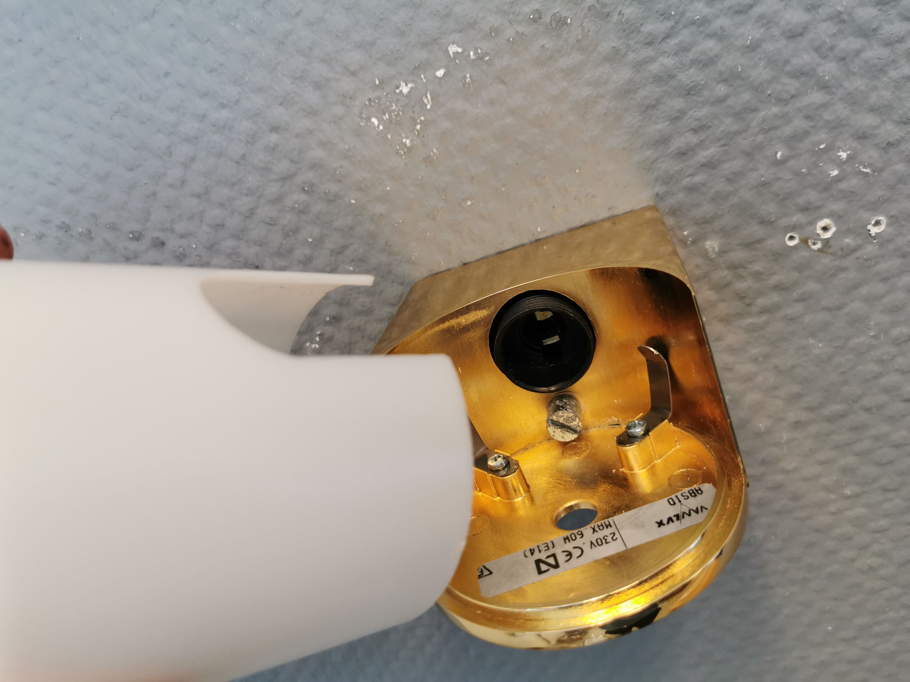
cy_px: 341
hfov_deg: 65.3
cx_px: 455
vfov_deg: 51.4
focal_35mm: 27
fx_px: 710
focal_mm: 5.56
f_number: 1.6
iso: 160
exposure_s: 1/100
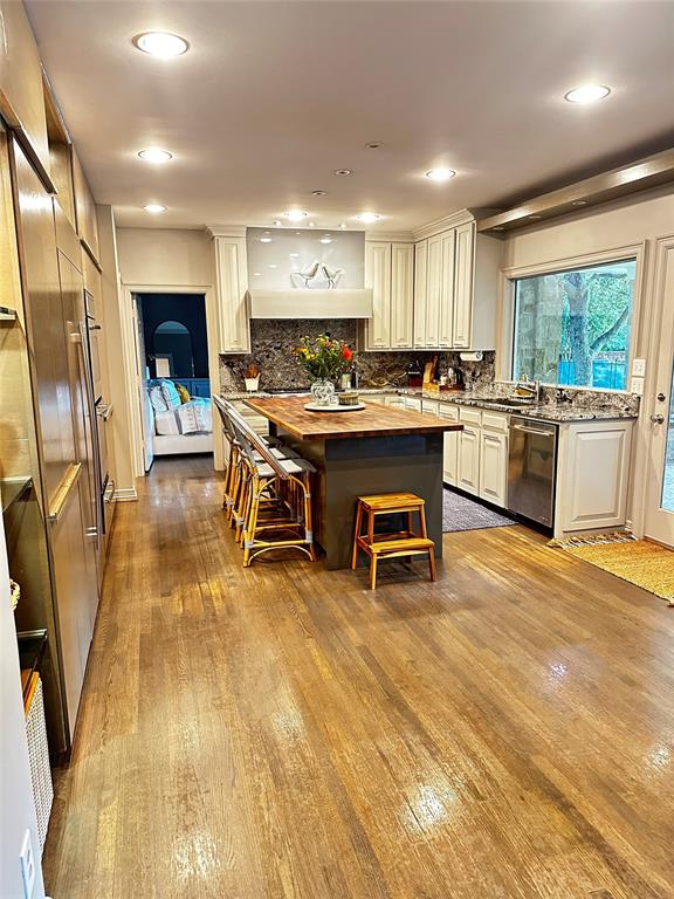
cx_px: 337
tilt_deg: -9.3
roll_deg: +0.0
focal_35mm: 24
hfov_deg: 56.8
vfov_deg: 71.6
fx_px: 623
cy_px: 450
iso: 640
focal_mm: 6.86
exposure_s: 1/60
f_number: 1.78
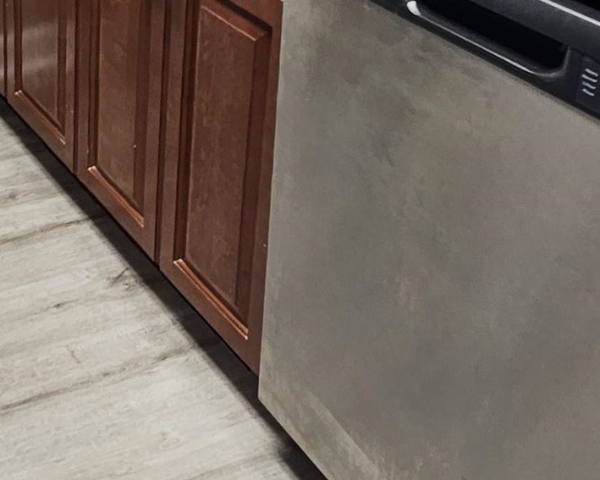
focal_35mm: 55
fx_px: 977
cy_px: 4
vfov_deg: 26.2
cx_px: -2
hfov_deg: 31.5
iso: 125
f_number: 2.2
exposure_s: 1/62
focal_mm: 2.2
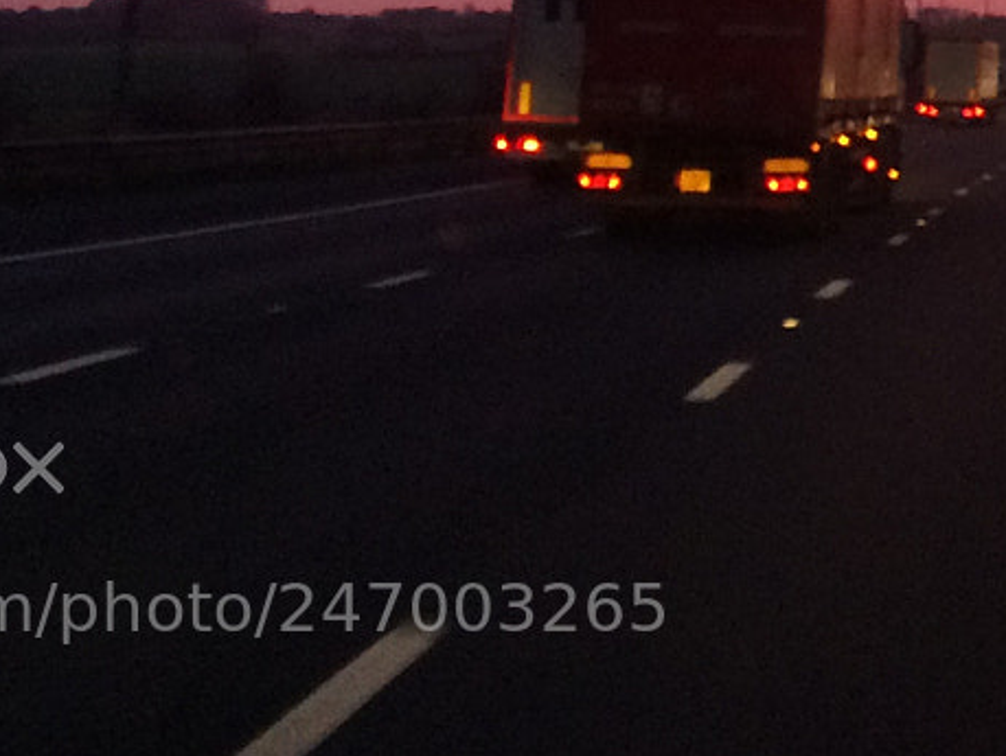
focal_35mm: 101
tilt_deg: +11.4
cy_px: -535
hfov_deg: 18.2
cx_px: 1273
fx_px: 2938
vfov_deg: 13.4
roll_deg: +0.4
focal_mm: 4.15
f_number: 2.2
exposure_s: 1/33
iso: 160
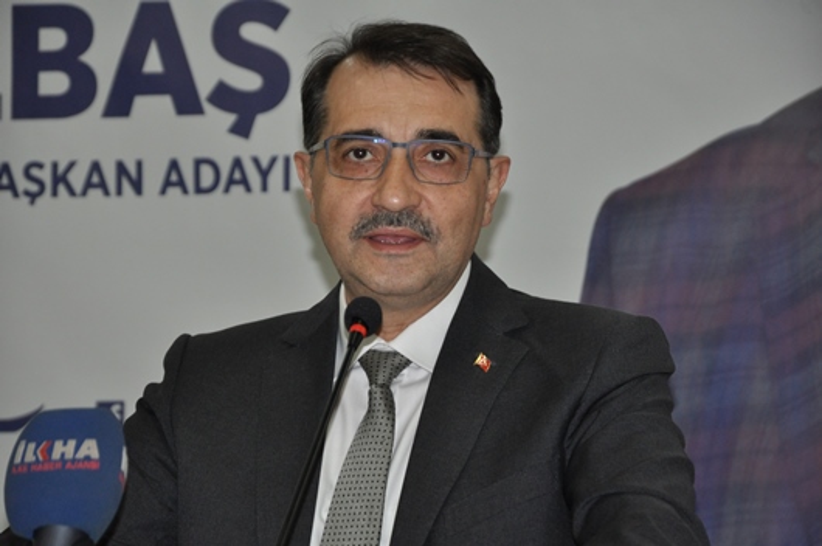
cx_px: 411
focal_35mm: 158
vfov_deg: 8.7
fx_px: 3592
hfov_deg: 13.1
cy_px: 273
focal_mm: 105
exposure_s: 1/60
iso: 800
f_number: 5.6
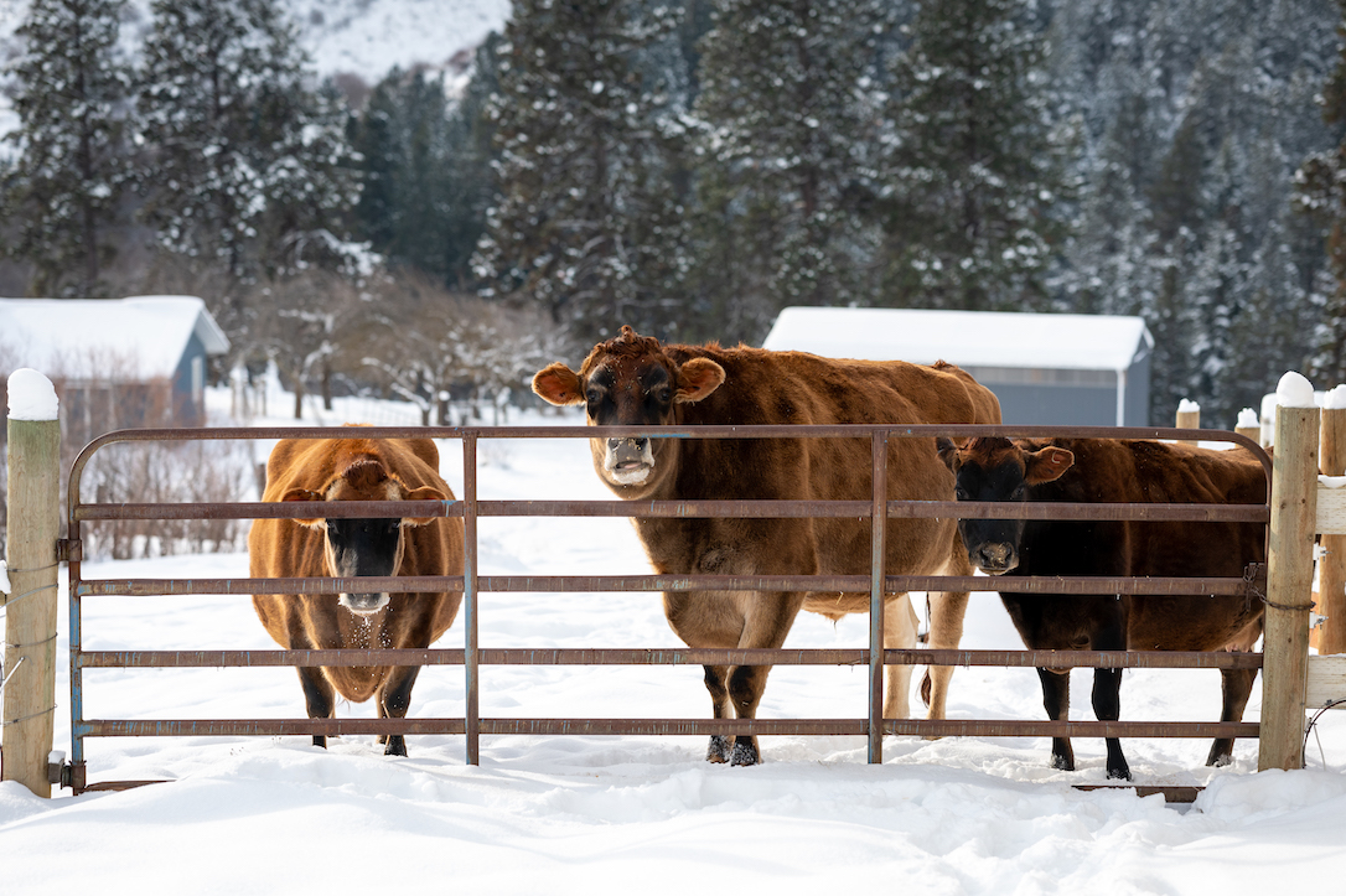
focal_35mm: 85
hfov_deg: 23.9
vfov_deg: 16.1
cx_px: 673
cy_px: 448
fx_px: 3176
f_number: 2.8
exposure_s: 1/6400
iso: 400
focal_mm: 85
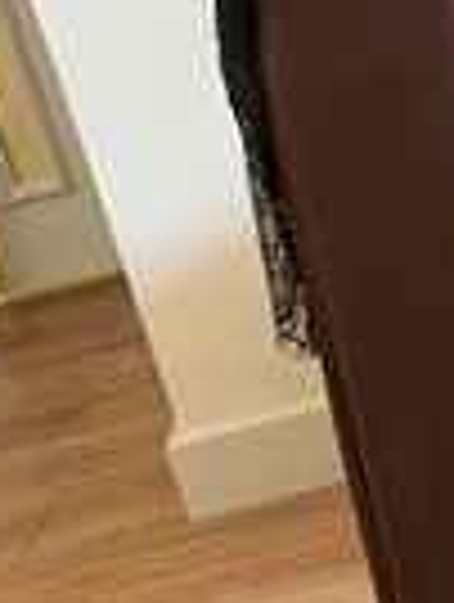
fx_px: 2911
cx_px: 652
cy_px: 382
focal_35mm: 167
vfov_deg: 11.8
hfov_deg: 8.7
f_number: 1.78
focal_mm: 6.76
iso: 160
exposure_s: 1/60
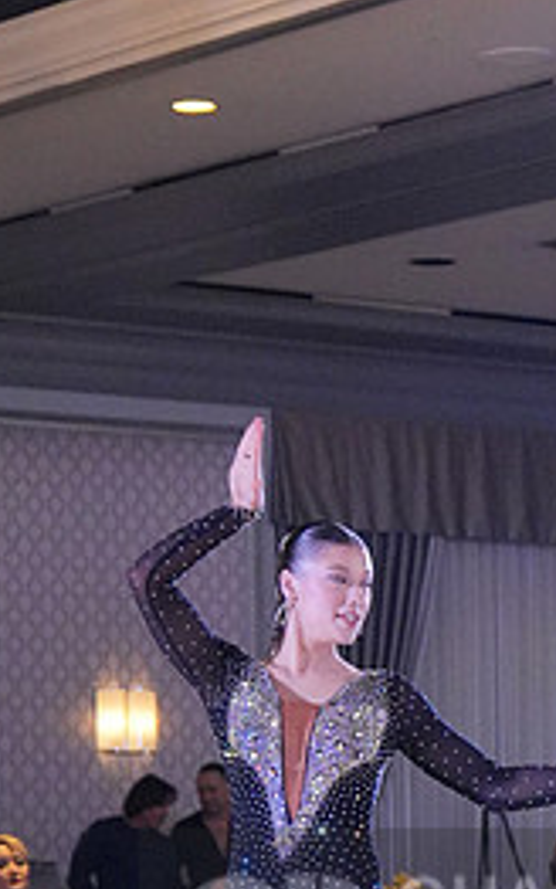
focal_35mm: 158
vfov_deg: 13.0
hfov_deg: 8.2
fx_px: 3826
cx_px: 609
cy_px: 943
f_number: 3.2
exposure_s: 1/500
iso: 5000
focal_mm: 47
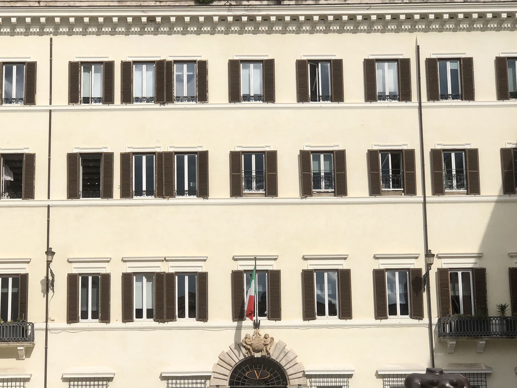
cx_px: 220
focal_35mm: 79
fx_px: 1180
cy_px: 234
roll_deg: +1.5
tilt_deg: +11.6
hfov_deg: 24.7
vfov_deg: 18.6
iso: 16
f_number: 2.4
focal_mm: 6
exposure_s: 1/2825
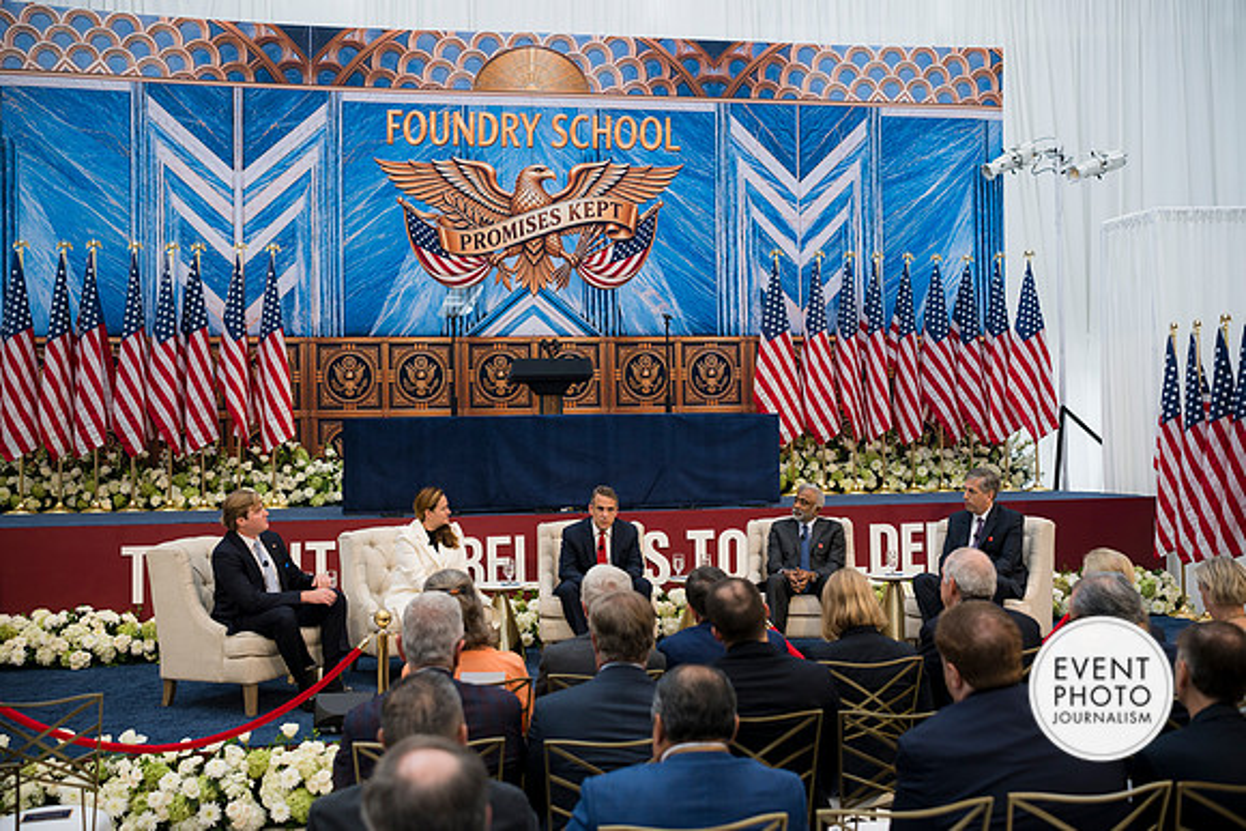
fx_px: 1212
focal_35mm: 35
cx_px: 623
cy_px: 416
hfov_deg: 54.4
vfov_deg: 37.9
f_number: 2.8
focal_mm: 35
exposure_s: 1/200
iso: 250
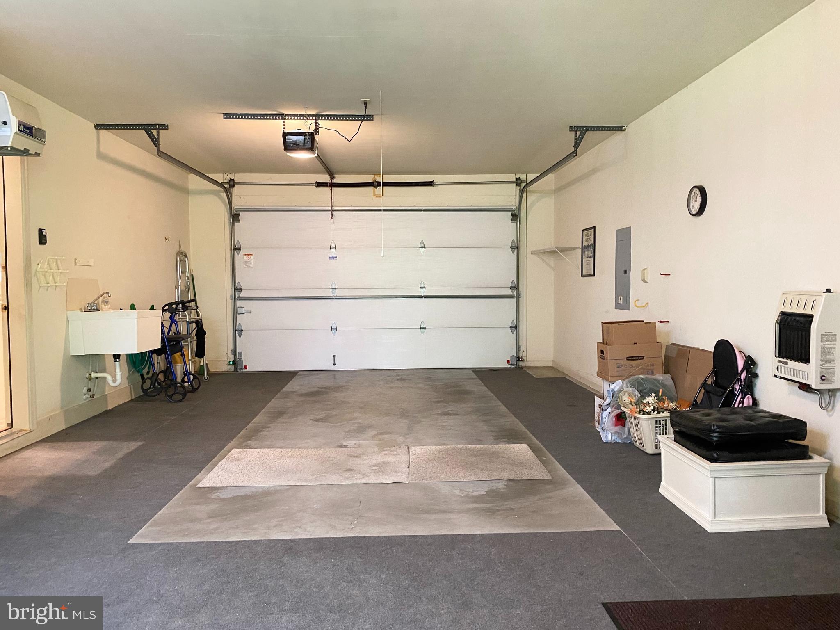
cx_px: 420
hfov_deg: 67.3
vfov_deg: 53.1
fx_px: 631
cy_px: 315
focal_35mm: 26
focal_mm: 4.25
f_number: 1.8
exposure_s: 1/40
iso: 500
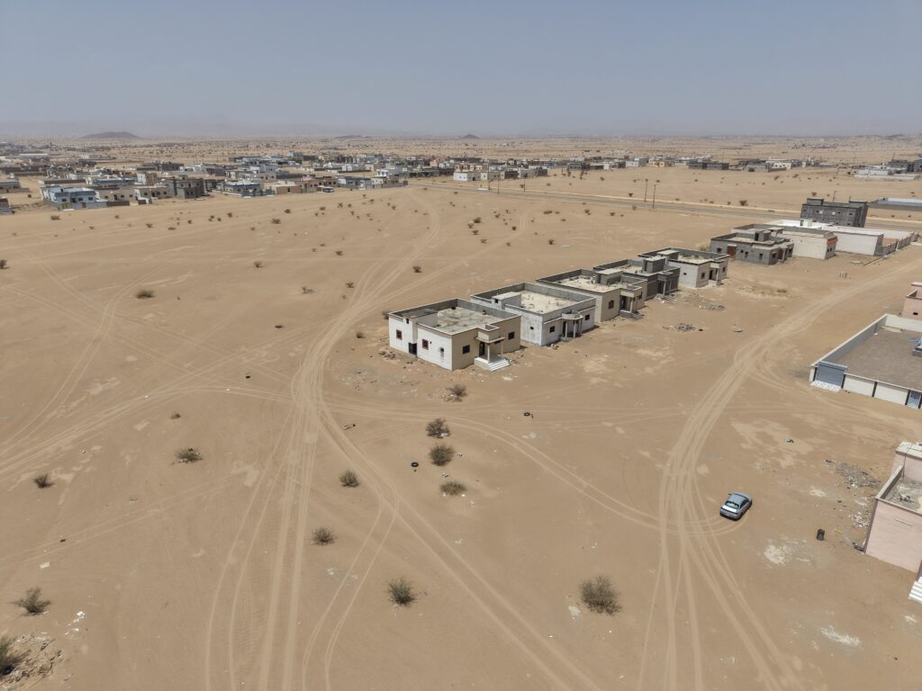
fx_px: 613
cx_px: 461
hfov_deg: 73.9
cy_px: 346
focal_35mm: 23
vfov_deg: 58.9
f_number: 1.8
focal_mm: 8.67
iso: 100
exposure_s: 1/6000
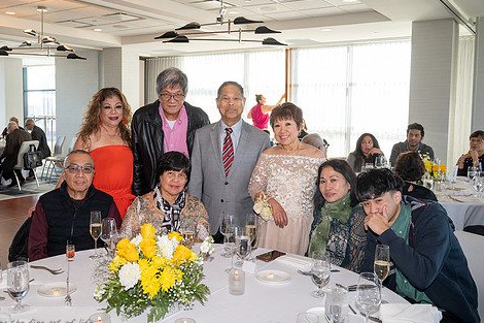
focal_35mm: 37
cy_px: 148
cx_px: 213
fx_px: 497
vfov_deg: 35.9
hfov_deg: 51.8
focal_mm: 30
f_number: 5.6
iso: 1000
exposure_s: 1/200
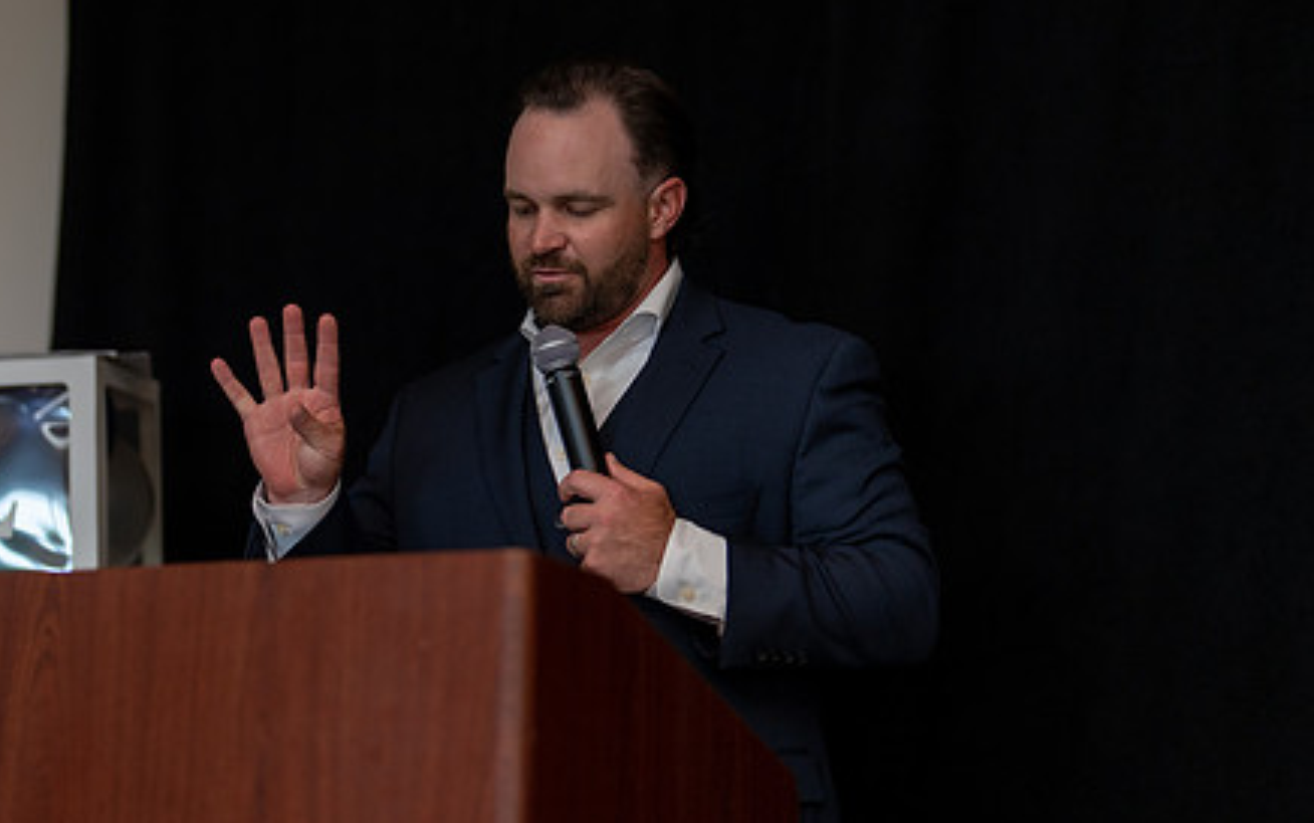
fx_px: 3081
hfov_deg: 24.1
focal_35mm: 86
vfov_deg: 15.2
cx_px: 593
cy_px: 362
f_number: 1.2
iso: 250
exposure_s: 1/320
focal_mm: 50
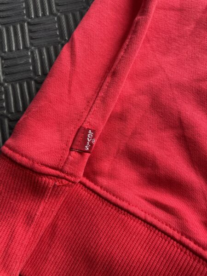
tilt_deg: -78.4
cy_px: 138
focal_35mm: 26
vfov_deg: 67.3
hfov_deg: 53.1
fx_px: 207
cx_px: 104
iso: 250
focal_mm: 4.2
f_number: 1.6
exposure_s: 1/60
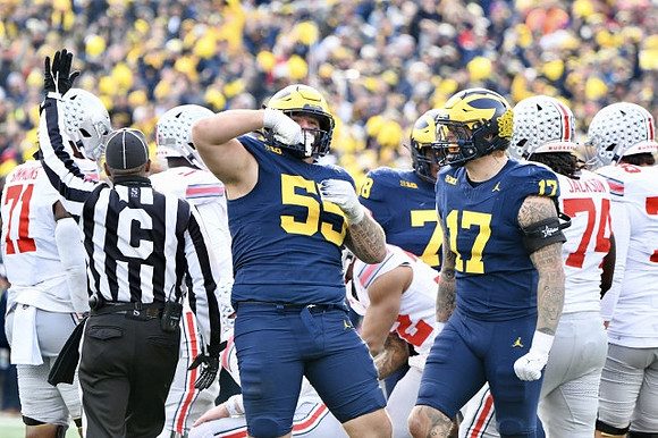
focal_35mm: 465
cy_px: 219
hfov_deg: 4.4
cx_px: 329
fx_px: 8494
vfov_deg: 3.0
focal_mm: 310
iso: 2000
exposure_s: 1/1000
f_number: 5.6
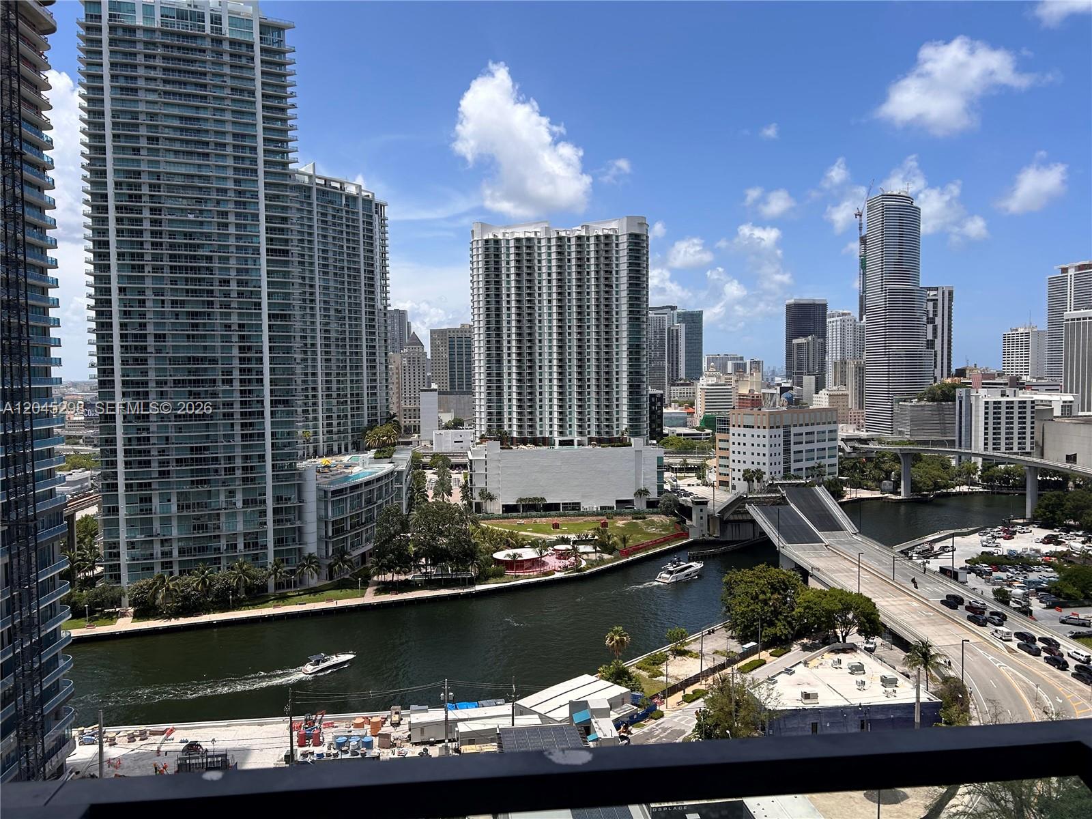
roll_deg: +1.3
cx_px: 546
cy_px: 410
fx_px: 820
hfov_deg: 67.3
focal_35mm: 26
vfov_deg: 53.1
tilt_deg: -2.3
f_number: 1.5
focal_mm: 5.7
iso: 50
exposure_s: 1/4444
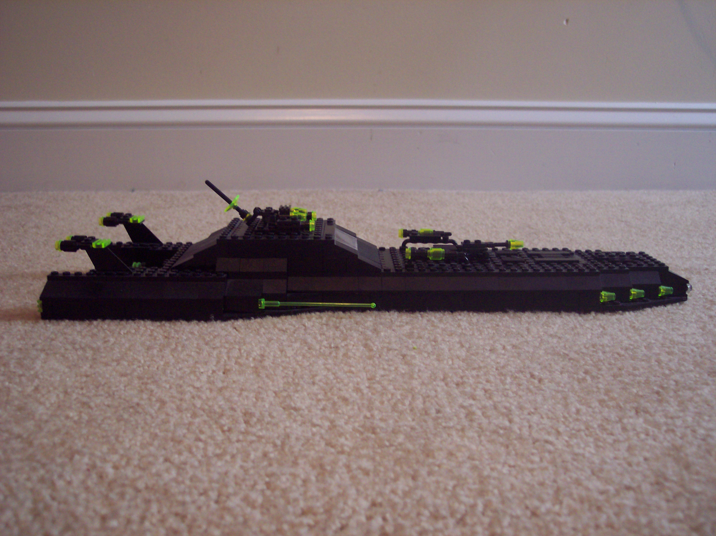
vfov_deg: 37.7
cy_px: 268
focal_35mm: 38
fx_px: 786
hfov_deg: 49.0
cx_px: 358
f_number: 2.8
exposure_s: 1/10
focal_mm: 8
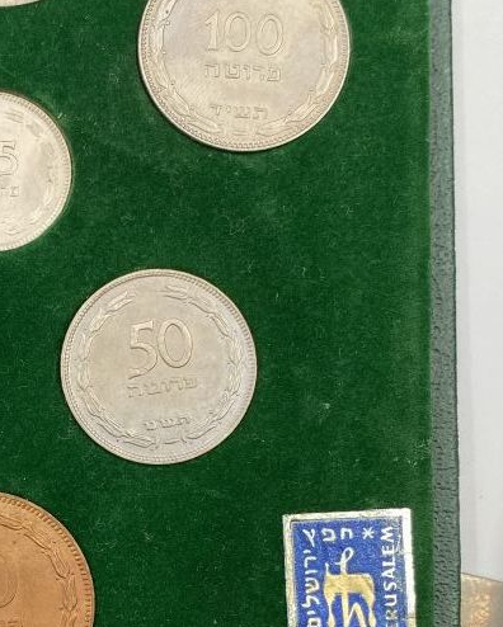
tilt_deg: -88.2
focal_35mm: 77
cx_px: -44
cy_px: 477
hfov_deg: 19.2
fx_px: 1431
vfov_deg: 24.4
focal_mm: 4.25
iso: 32
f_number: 1.8
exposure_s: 1/160
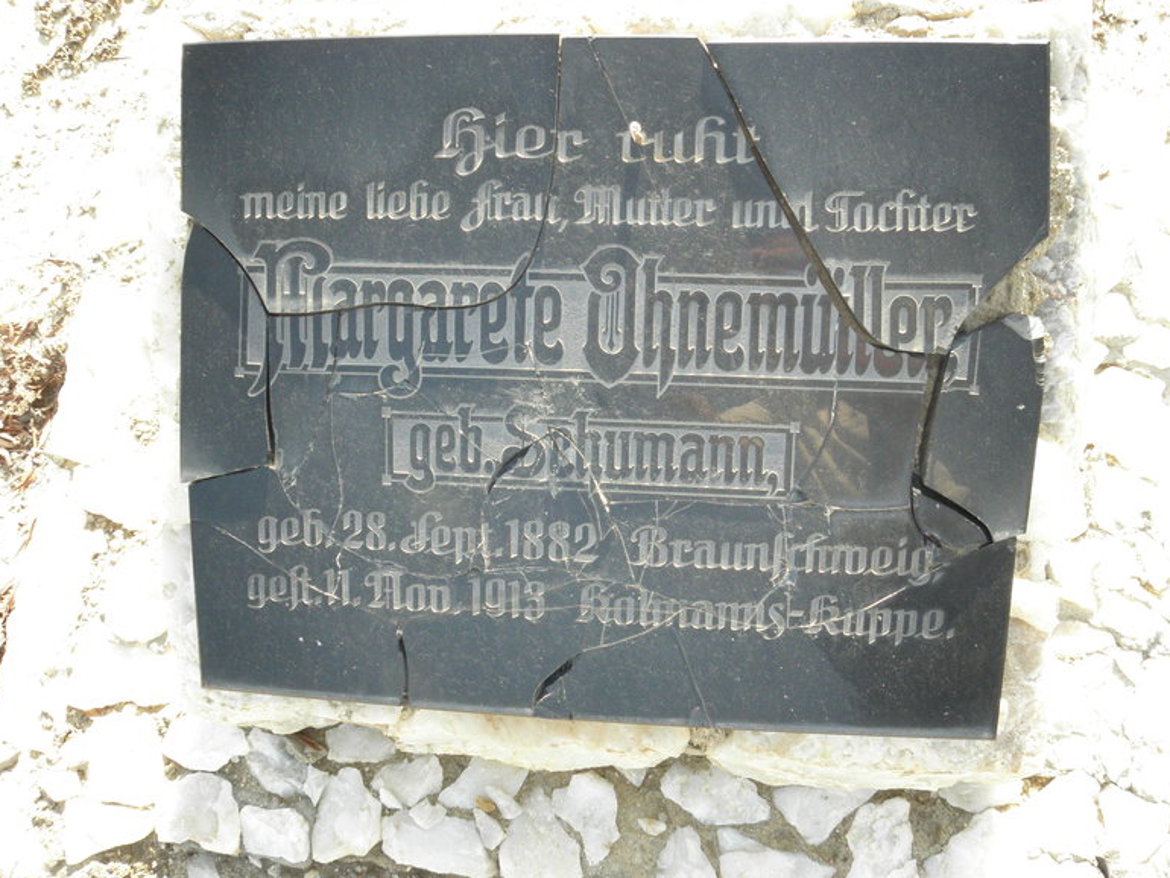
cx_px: 600
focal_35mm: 27
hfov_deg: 65.3
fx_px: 913
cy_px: 424
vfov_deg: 51.4
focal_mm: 4.6
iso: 200
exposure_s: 1/160
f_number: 5.6
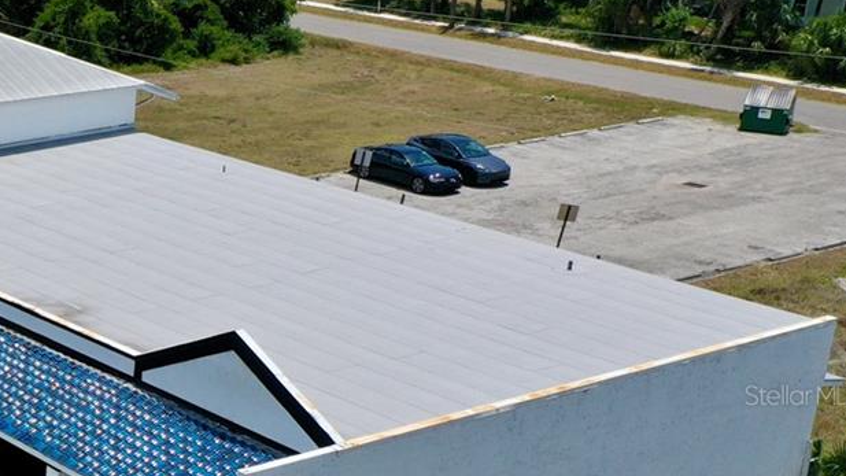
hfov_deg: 24.6
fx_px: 1705
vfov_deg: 15.8
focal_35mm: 76
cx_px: -230
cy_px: 395
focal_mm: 10.26
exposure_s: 1/800
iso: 100
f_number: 6.3
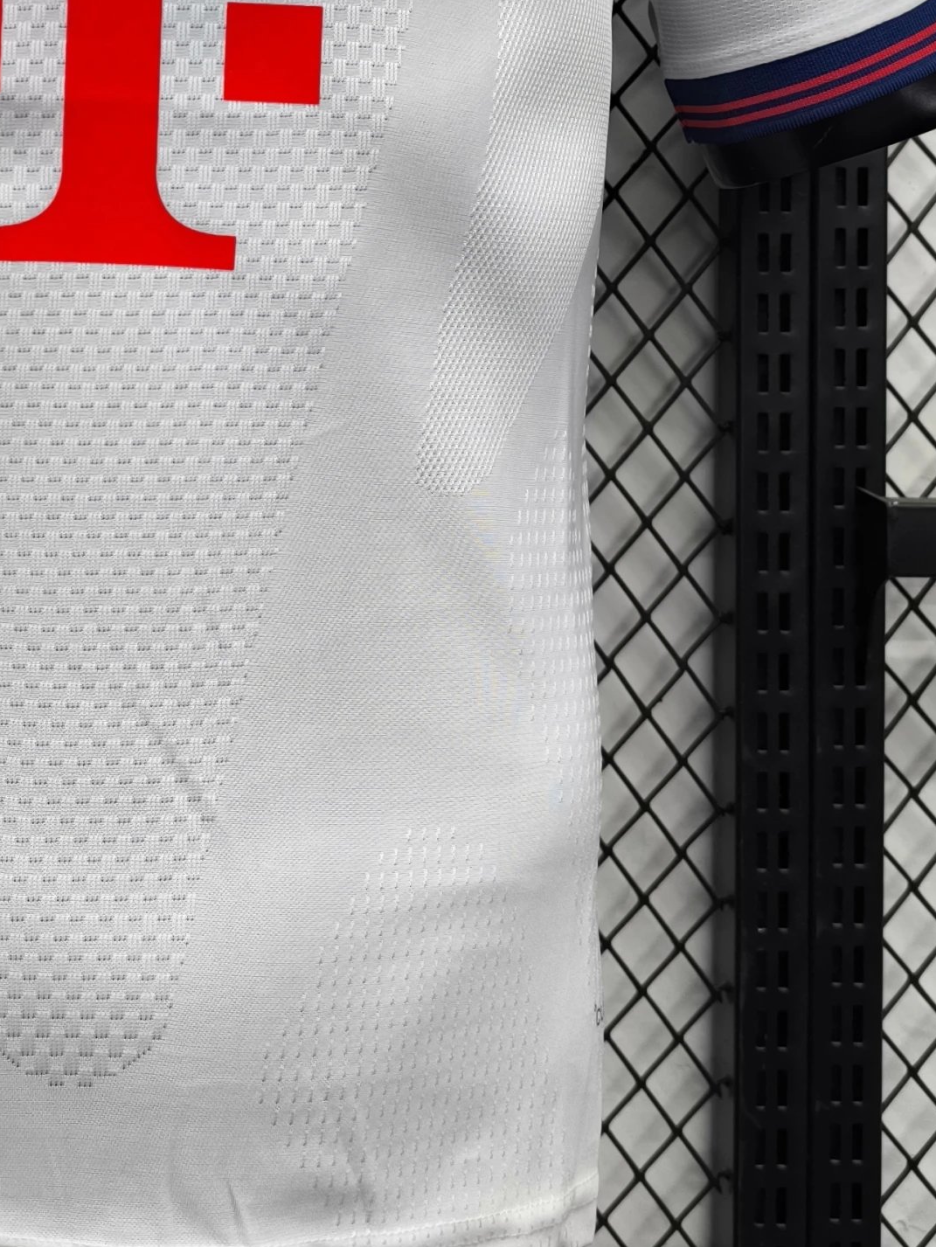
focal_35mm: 55
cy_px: 169
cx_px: 101
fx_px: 1982
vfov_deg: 33.4
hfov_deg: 25.8
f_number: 1.65
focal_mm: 6.14
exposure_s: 1/50
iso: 500
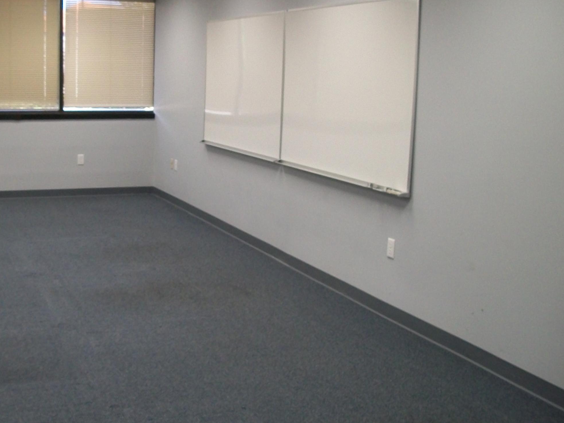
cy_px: 188
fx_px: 798
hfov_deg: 38.3
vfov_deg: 29.6
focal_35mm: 49
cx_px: 168
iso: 160
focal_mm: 5.7
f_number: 2.9
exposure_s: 1/30
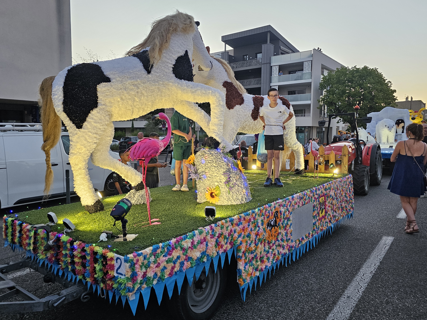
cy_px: 152
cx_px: 210
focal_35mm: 25
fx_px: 308
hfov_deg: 69.4
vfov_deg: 54.9
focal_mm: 6.3
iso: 160
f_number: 1.7
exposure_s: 1/100
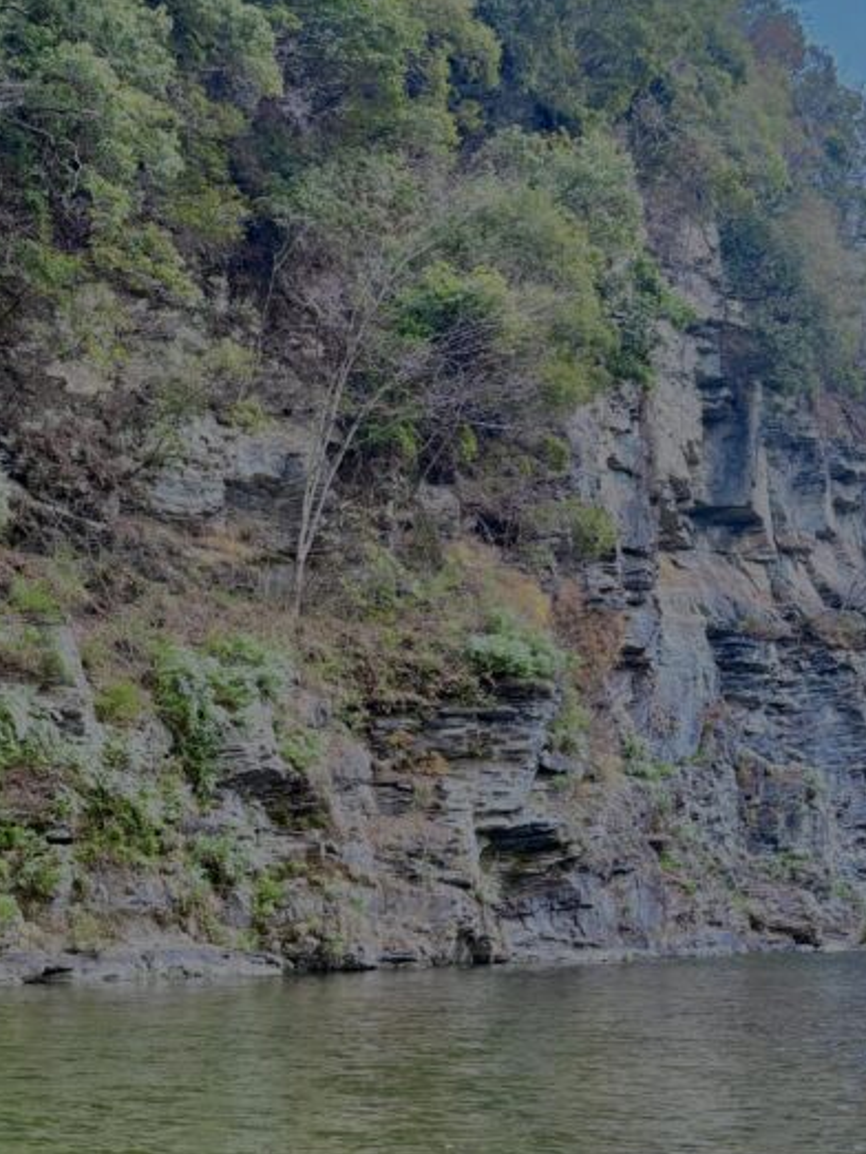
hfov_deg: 27.2
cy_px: 827
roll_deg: +0.2
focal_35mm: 51
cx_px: 24
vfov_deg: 36.8
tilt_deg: +3.4
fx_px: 1700
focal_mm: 5.96
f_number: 1.6
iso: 50
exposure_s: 1/377
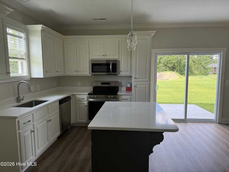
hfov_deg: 71.6
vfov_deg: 56.9
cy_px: 86
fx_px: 159
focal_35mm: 24
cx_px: 114
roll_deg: +0.5
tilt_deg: -6.5
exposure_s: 1/327
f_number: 1.78
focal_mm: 6.76
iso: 100
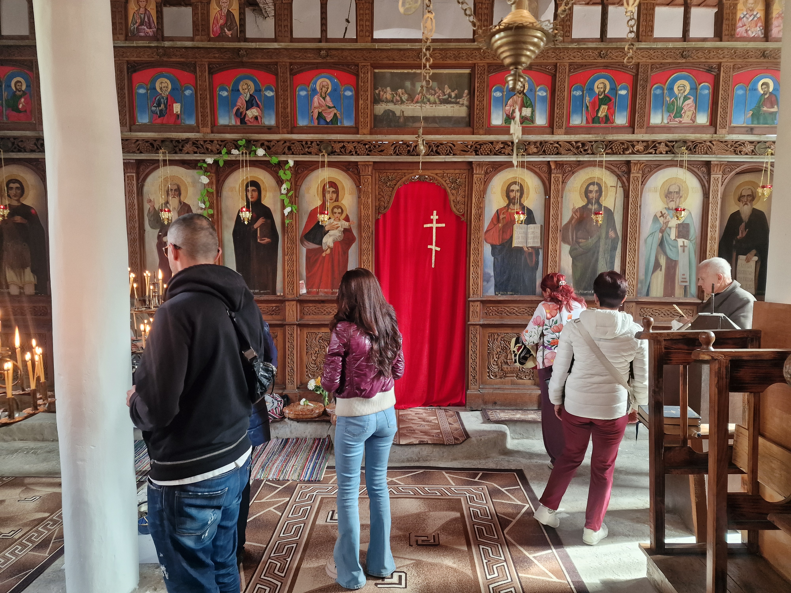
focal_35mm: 23
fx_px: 526
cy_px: 296
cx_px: 396
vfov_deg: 58.9
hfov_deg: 73.9
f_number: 1.8
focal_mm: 6.4
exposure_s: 1/100
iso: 320
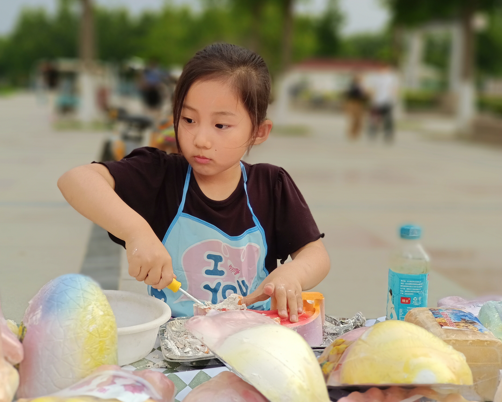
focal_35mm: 53
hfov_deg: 35.3
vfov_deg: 28.6
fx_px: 787
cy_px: 202
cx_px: 230
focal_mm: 6.7
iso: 100
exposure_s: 1/807
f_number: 2
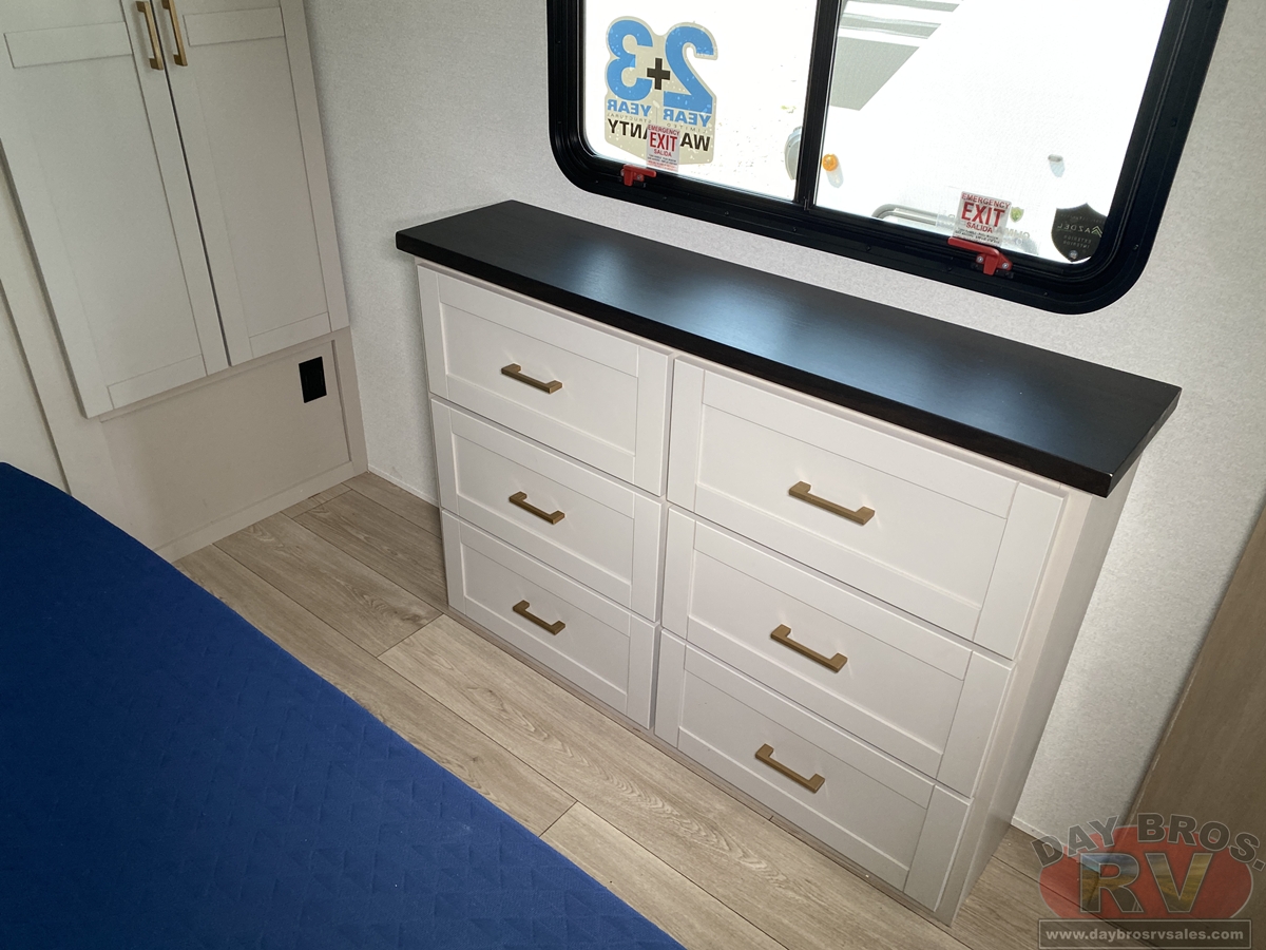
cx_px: 633
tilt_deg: -33.0
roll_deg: -3.9
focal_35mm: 26
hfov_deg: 67.3
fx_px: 951
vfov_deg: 53.1
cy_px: 475
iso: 125
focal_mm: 4.25
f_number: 1.8
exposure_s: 1/120
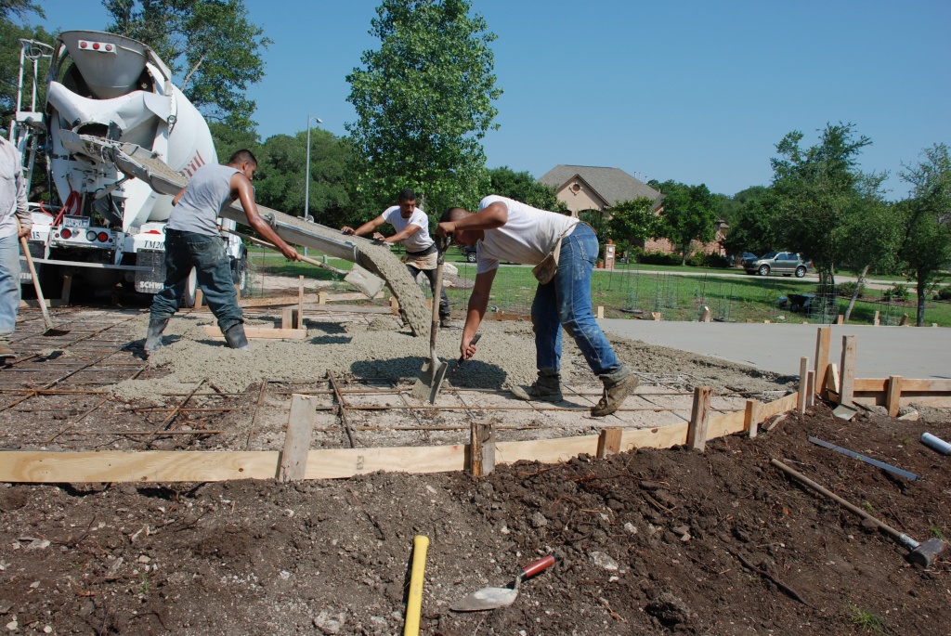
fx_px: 793
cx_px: 476
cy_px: 318
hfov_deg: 61.9
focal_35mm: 30
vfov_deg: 43.7
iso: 100
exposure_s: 1/250
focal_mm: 20
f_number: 8
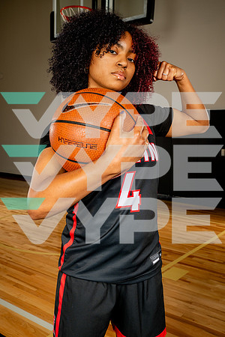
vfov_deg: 53.1
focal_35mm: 36
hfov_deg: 36.9
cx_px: 112
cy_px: 168
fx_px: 337
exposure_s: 1/400
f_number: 8
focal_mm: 36
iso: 250
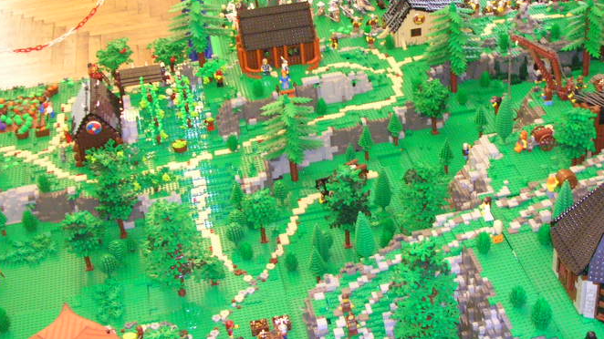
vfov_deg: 20.3
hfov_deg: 35.3
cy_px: 125
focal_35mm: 59
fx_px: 945
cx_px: 371
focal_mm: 5.8
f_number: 2.8
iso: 200
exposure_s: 1/5.1
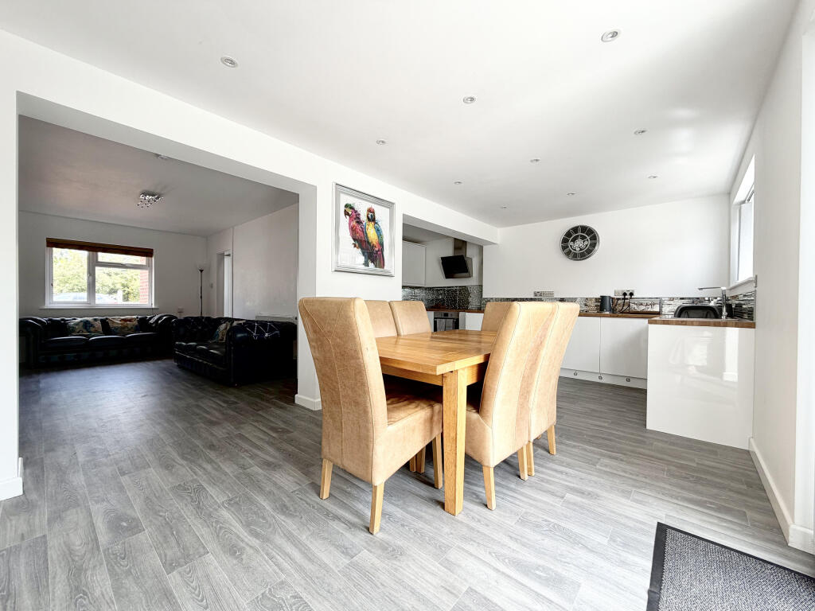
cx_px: 408
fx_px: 330
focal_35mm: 14
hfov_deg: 102.1
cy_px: 306
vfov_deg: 85.7
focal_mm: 2.22
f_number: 2.2
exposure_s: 1/121
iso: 50
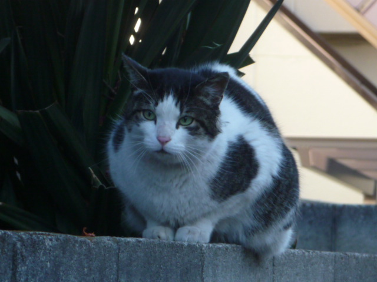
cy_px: 141
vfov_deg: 4.2
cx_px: 188
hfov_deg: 5.6
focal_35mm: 356
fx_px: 3877
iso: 160
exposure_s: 1/80
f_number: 4.8
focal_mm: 36.4
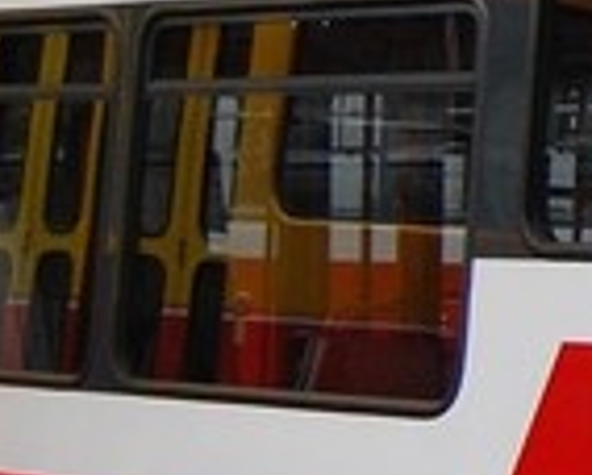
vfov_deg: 9.6
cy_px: 83
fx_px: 2807
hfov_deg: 10.3
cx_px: 1463
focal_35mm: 160
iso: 800
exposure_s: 1/100
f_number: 3.5
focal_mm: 18
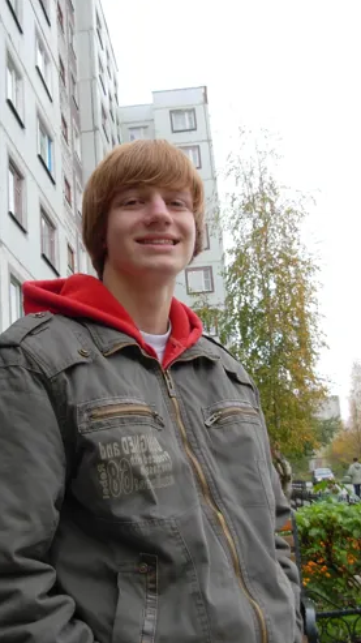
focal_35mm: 43
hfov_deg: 27.6
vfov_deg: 47.4
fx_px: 732
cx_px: 145
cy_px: 327
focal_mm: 6.3
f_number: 2.9
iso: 79
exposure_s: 1/52.2
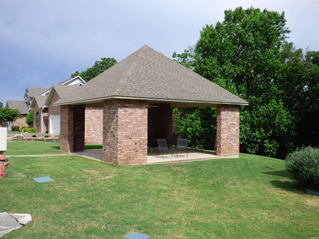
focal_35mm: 33
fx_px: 304
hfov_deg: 55.4
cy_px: 120
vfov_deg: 42.9
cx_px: 160
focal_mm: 5.78
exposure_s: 1/1300
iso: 100
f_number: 3.4
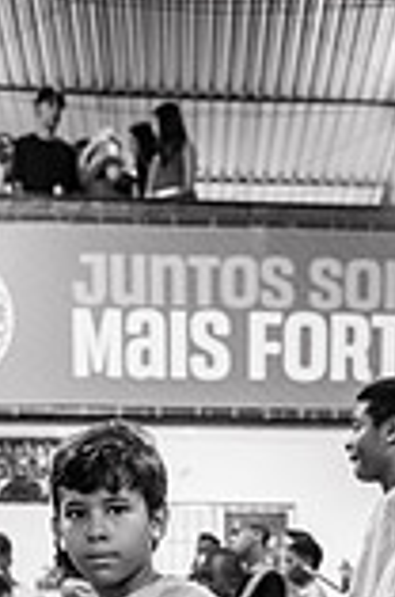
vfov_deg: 24.5
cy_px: 829
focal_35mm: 69
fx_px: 1141
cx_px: 254
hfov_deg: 19.6
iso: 800
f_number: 2
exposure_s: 1/200
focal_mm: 24
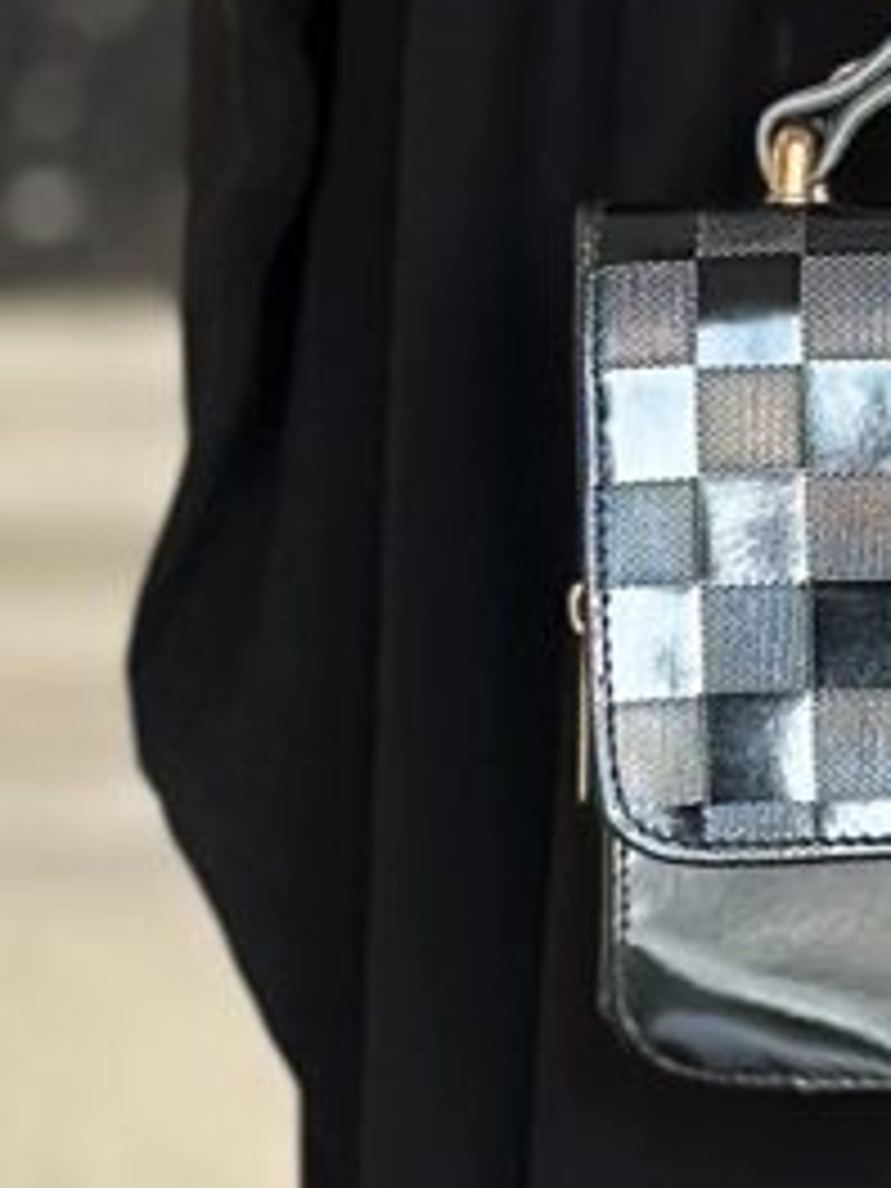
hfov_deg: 5.1
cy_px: 81
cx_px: 1476
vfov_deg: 6.8
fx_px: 9987
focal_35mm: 291
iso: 125
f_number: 1.78
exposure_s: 1/60
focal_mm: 6.86
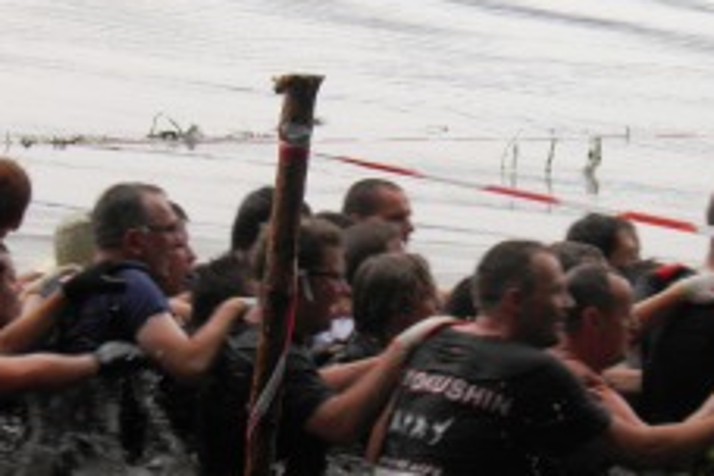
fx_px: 5117
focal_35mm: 258
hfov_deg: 8.0
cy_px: 200
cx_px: 451
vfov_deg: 5.3
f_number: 5.7
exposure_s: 1/100
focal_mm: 22.6
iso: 50
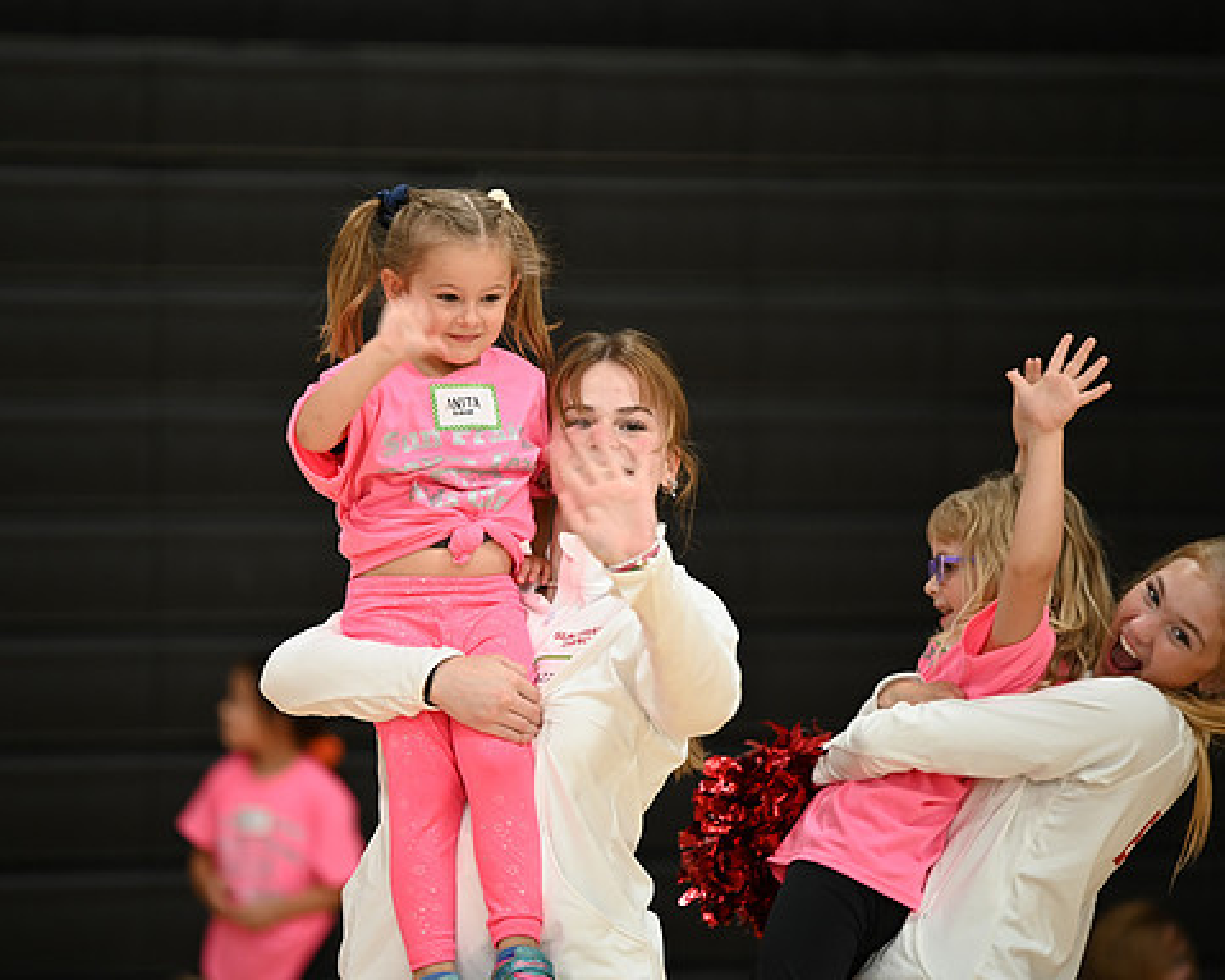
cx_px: 509
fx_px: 8228
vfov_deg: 6.8
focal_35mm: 227
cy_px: 491
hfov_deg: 8.5
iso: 800
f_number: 2.8
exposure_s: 1/80
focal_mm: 200
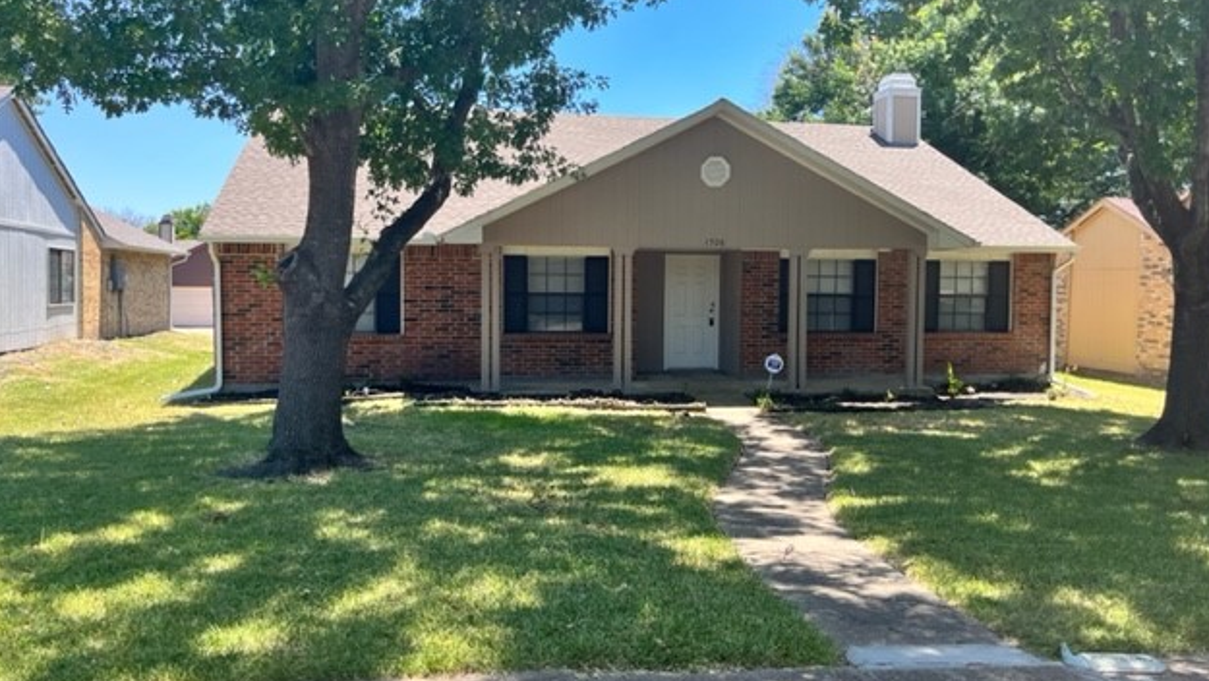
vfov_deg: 40.2
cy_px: 321
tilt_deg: +1.5
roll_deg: +1.5
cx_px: 607
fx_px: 930
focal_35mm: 29
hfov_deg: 66.0
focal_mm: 5.1
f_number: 1.6
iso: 50
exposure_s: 1/951
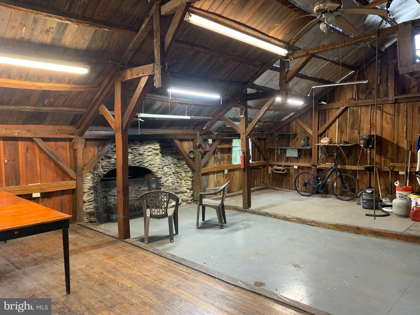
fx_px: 315
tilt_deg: -7.1
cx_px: 210
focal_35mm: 26
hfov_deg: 67.3
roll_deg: +1.7
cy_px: 158
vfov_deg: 53.1
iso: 400
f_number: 1.8
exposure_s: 1/60
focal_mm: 4.25
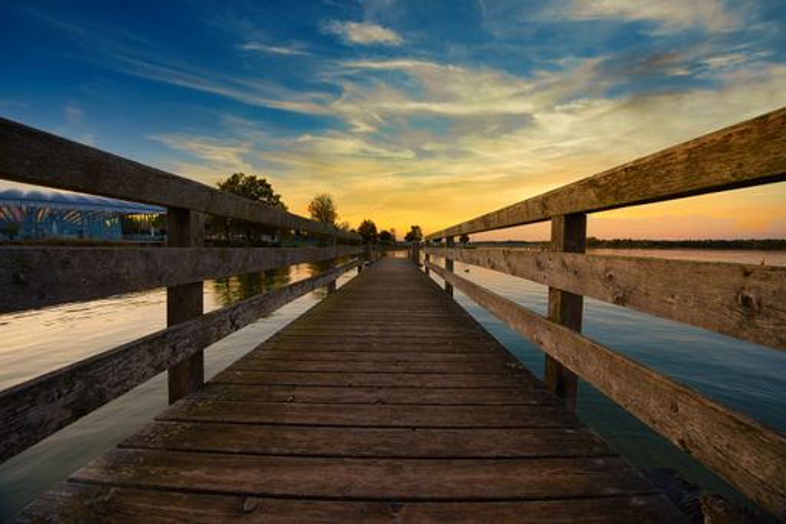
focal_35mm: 14
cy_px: 262
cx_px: 393
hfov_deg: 104.3
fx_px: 306
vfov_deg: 81.2
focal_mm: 14
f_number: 7.1
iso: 100
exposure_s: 1/15
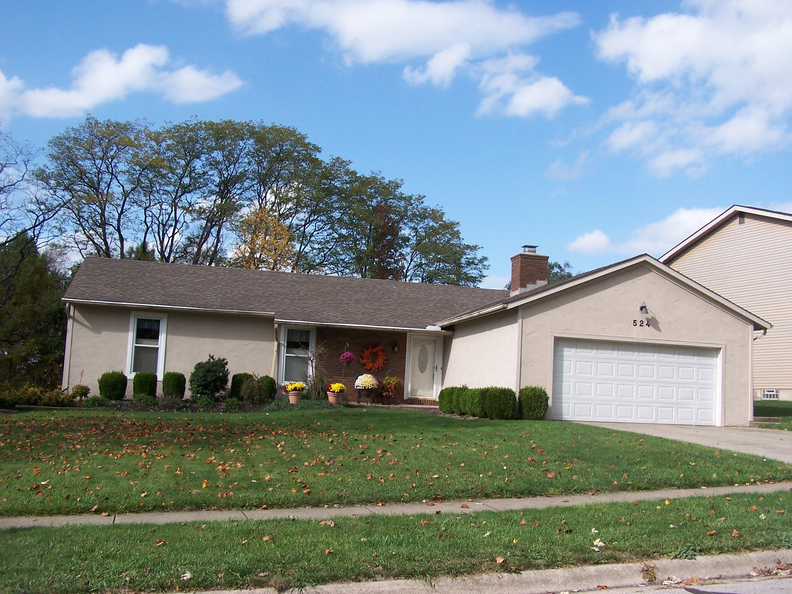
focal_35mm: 38
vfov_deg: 37.7
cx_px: 396
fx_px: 869
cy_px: 297
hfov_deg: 49.0
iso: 80
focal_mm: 6.3
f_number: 4
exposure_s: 1/640
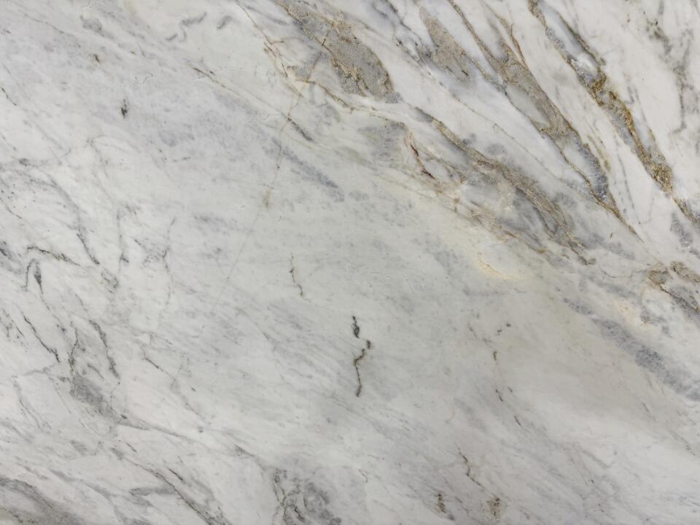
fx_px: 485
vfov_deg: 56.8
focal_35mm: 24
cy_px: 262
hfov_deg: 71.6
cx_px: 350
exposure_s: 1/60
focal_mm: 6.76
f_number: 1.78
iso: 125
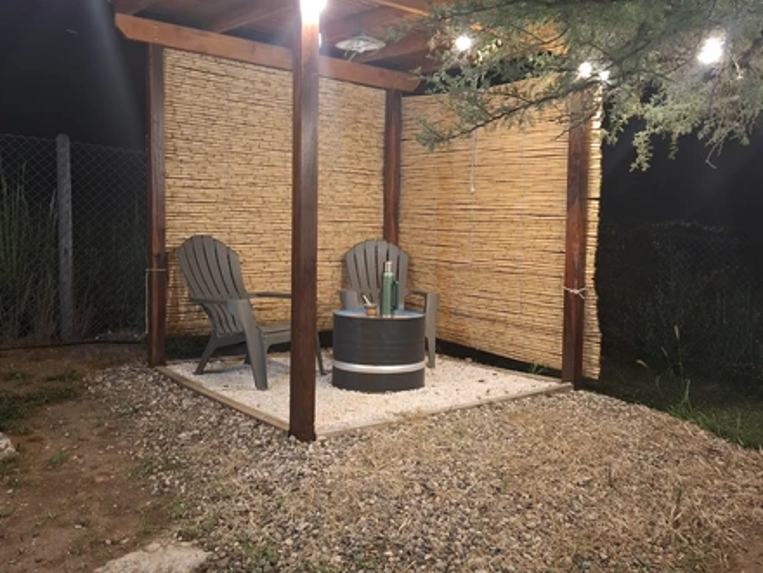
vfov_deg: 58.9
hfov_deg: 73.9
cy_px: 286
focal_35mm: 23
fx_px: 507
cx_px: 382
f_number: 1.8
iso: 400
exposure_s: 1/33
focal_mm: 5.54
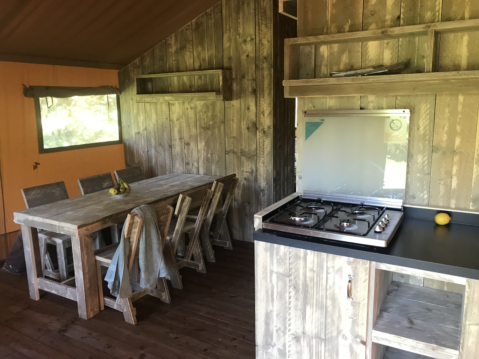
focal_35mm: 28
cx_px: 240
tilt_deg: -10.3
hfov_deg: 63.4
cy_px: 180
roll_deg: +1.1
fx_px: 387
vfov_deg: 49.7
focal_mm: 3.99
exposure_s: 1/20
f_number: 1.8
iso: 40
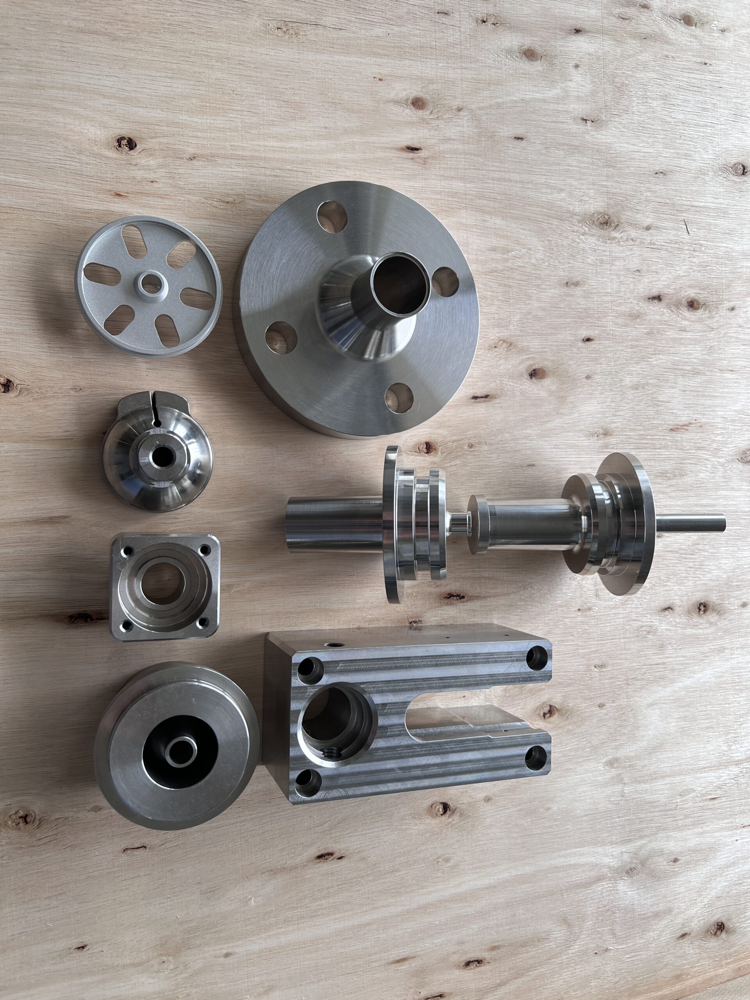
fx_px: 751
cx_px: 375
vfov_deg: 67.3
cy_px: 500
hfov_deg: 53.1
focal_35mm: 26
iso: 40
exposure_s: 1/222
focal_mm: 5.7
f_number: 1.5
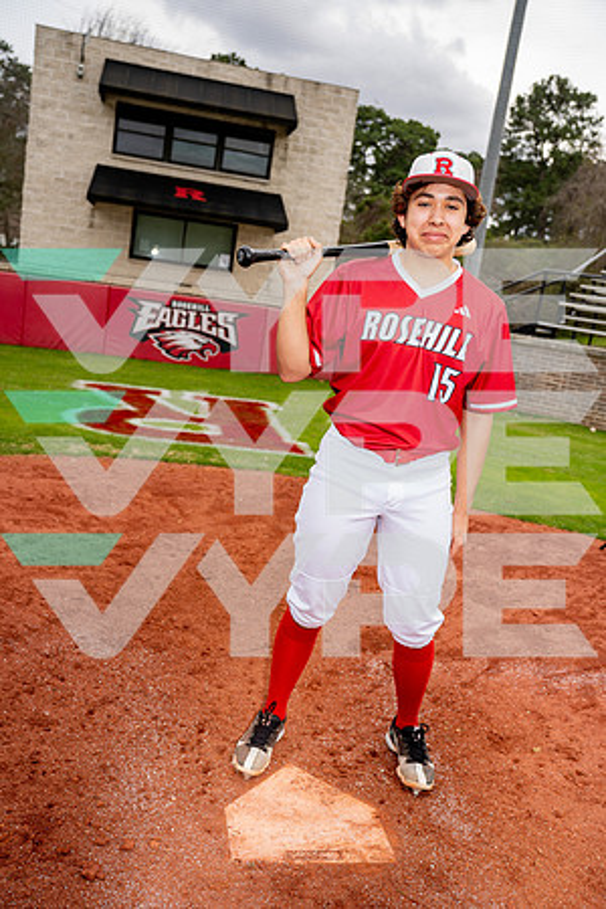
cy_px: 454
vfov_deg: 58.7
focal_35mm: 32
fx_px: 808
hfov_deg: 41.1
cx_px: 303
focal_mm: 32
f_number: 4
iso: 100
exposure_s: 1/250
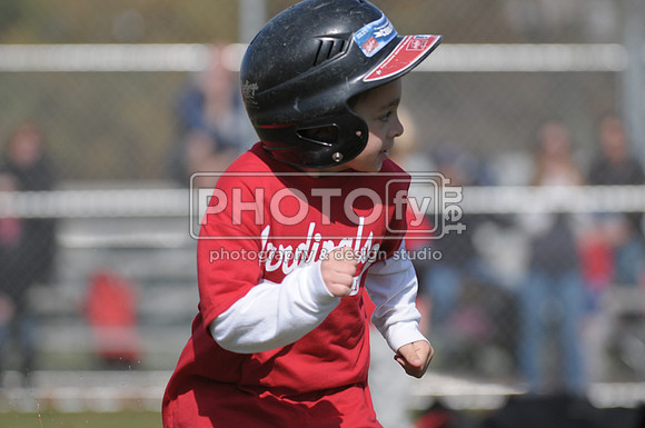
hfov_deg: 6.6
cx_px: 322
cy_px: 214
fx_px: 5636
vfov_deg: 4.4
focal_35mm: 315
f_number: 4
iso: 400
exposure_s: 1/4000
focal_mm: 210
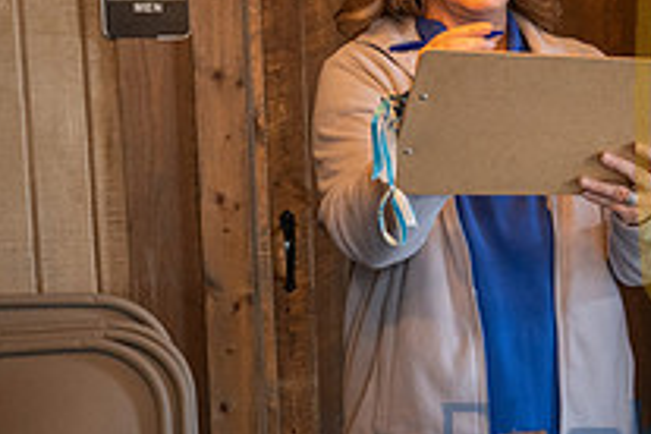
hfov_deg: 20.1
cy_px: 190
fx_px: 1645
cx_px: 899
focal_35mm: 91
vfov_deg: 15.0
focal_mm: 32.5
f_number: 2.8
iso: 1000
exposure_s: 1/160
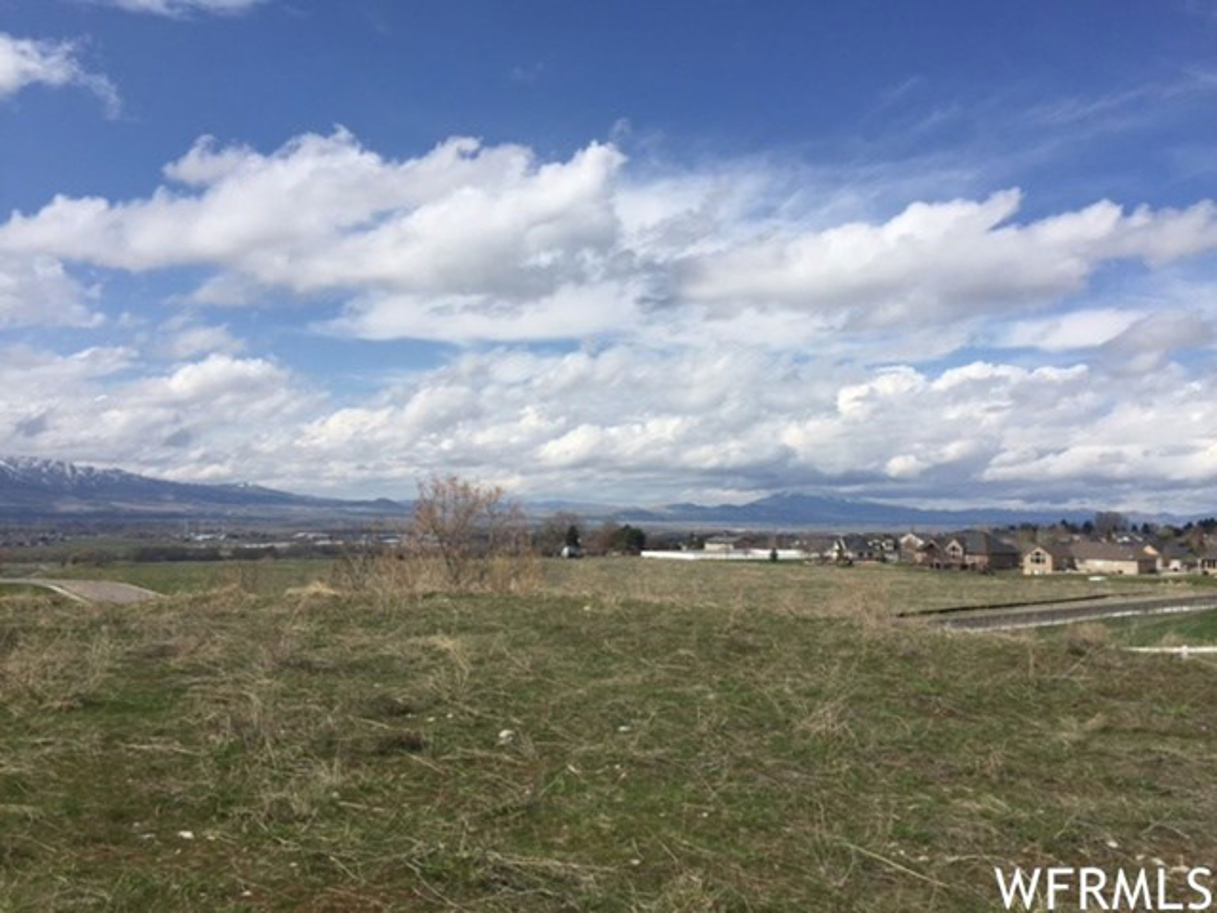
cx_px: 608
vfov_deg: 48.2
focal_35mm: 29
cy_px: 456
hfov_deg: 61.7
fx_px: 1020
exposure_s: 1/3968
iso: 32
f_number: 2.2
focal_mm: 4.15
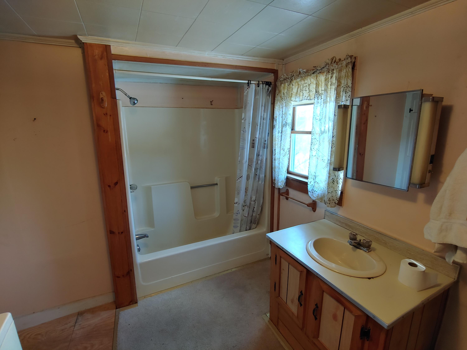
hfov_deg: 94.5
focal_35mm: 16
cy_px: 175
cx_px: 234
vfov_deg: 78.1
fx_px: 216
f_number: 1.9
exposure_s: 1/24
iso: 200
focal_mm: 2.18
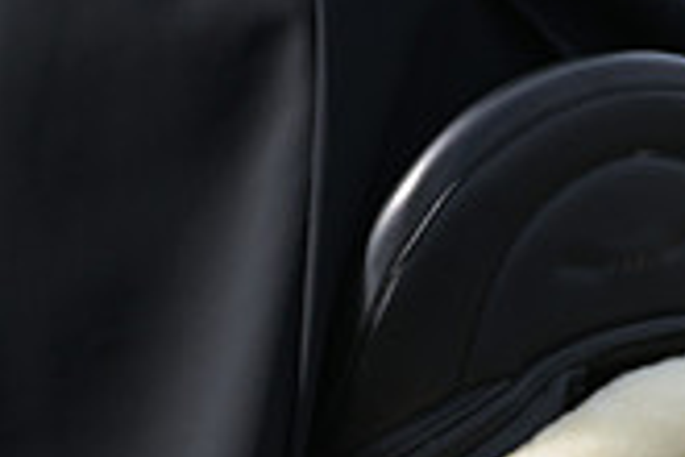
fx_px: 26808
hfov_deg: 1.5
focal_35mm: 1409
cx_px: 1187
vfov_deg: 1.0
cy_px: 517
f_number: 5
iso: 360
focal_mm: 400
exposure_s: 1/1250
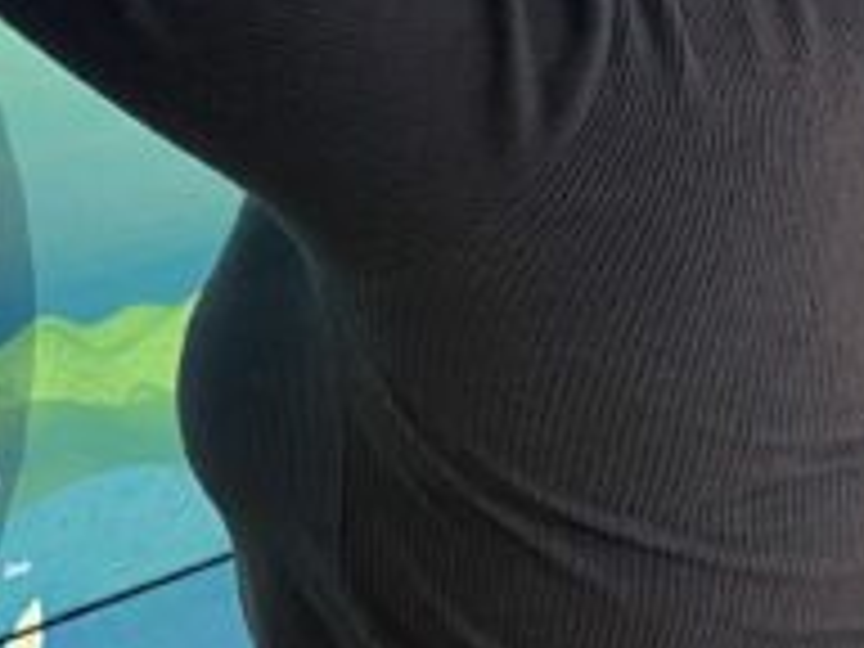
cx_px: -364
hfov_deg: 17.3
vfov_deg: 13.7
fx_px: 2596
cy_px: -198
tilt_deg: -1.8
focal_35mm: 104
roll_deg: +1.6
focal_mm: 4.25
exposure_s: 1/60
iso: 160
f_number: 1.8
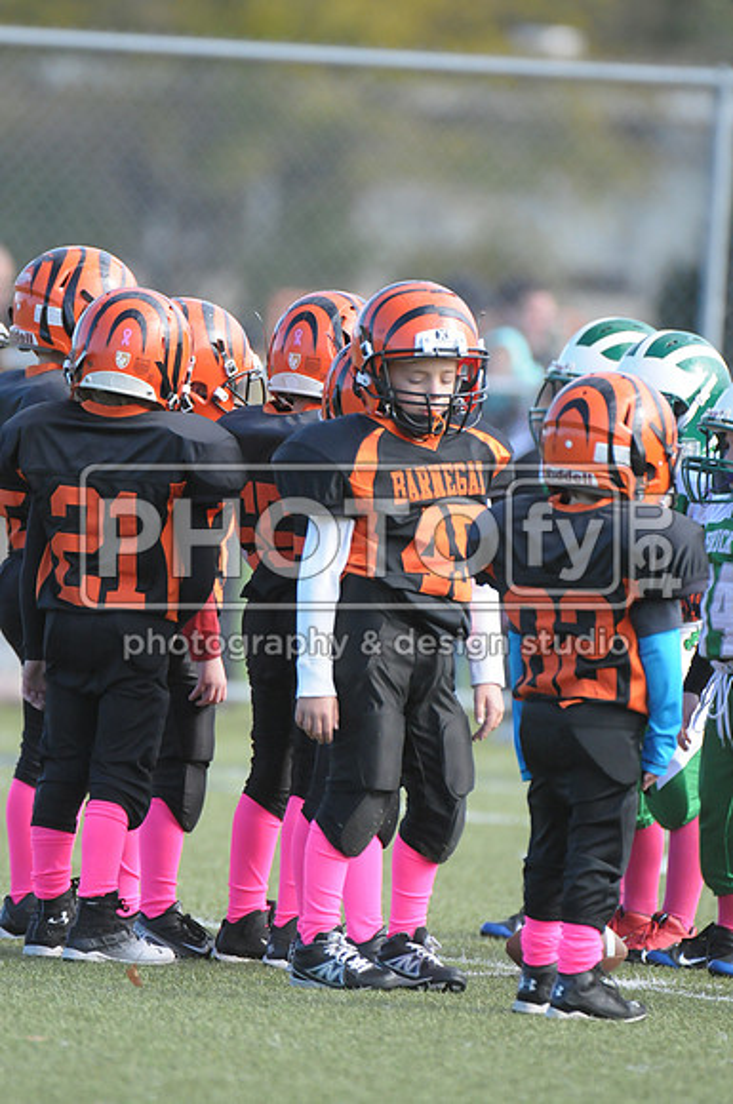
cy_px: 552
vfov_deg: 3.4
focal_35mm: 600
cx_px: 366
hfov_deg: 2.3
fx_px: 18379
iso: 1600
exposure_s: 1/2500
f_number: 4
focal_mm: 400
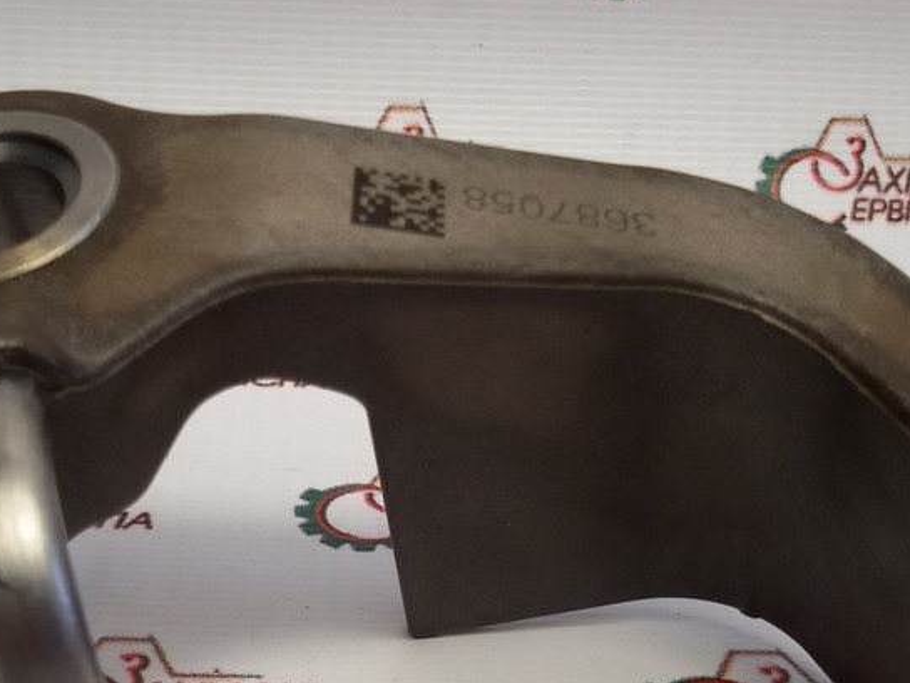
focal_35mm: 57
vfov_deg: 25.4
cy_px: 511
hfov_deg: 33.7
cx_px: 356
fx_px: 1498
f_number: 2.4
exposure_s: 1/100
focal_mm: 2.93
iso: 40
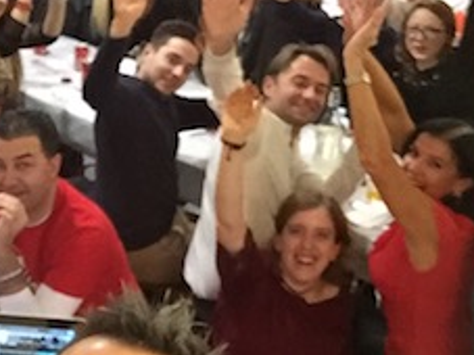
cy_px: 194
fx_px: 1122
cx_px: -4
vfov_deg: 18.0
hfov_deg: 22.9
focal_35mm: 82
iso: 250
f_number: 2.2
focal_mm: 2.65
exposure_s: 1/17
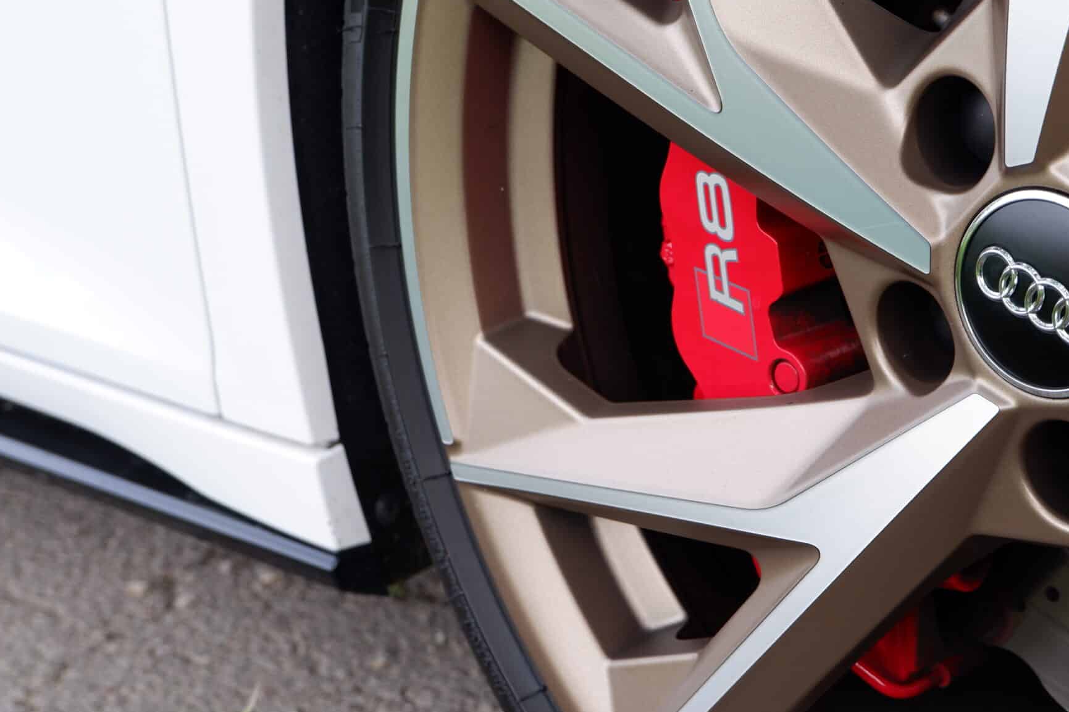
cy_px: 255
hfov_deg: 28.3
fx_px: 2108
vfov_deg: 19.1
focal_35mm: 71
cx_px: 687
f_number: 4.9
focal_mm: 32.3
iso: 200
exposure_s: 1/140
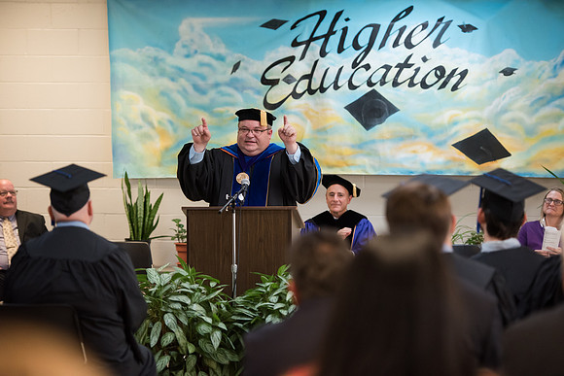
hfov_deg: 16.4
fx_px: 1959
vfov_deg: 11.0
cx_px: 282
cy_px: 188
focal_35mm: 125
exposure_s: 1/200
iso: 2500
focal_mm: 125
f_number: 2.8
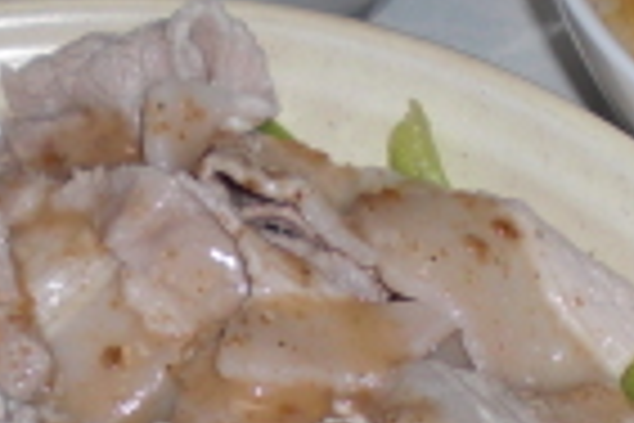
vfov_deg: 7.6
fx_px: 3152
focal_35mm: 179
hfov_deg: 11.5
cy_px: 594
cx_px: 414
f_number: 3.1
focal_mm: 6.3
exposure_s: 1/60
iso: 64
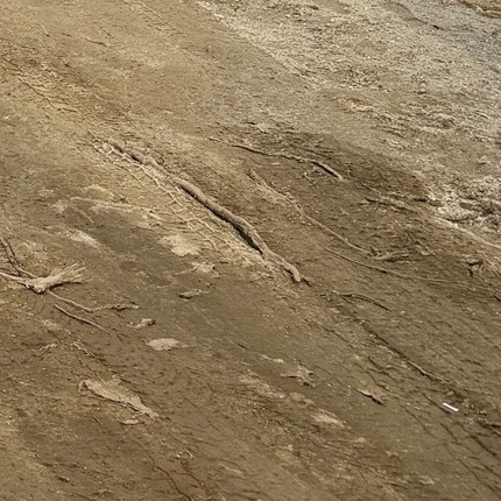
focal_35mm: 101
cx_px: -389
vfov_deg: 15.2
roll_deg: -3.6
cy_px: -367
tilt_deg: +7.5
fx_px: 1654
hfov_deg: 15.0
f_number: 1.78
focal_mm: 6.76
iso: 80
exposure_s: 1/2907
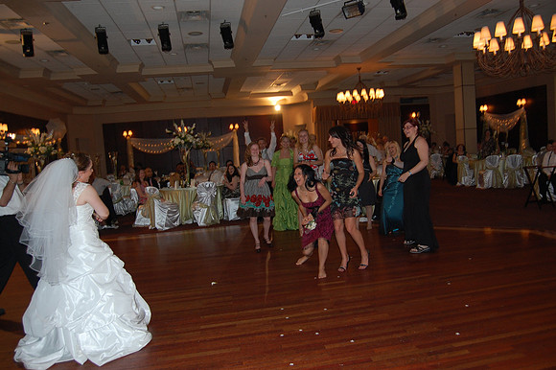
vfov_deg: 47.9
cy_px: 185
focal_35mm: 27
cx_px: 278
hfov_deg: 67.4
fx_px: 417
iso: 400
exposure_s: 1/60
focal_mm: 18
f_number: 3.5
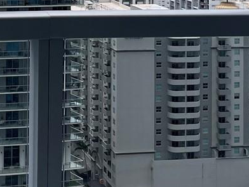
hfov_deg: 18.2
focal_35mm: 106
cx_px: 18
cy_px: -76
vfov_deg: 13.3
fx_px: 762
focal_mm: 4.2
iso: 50
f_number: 1.6
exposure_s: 1/3040
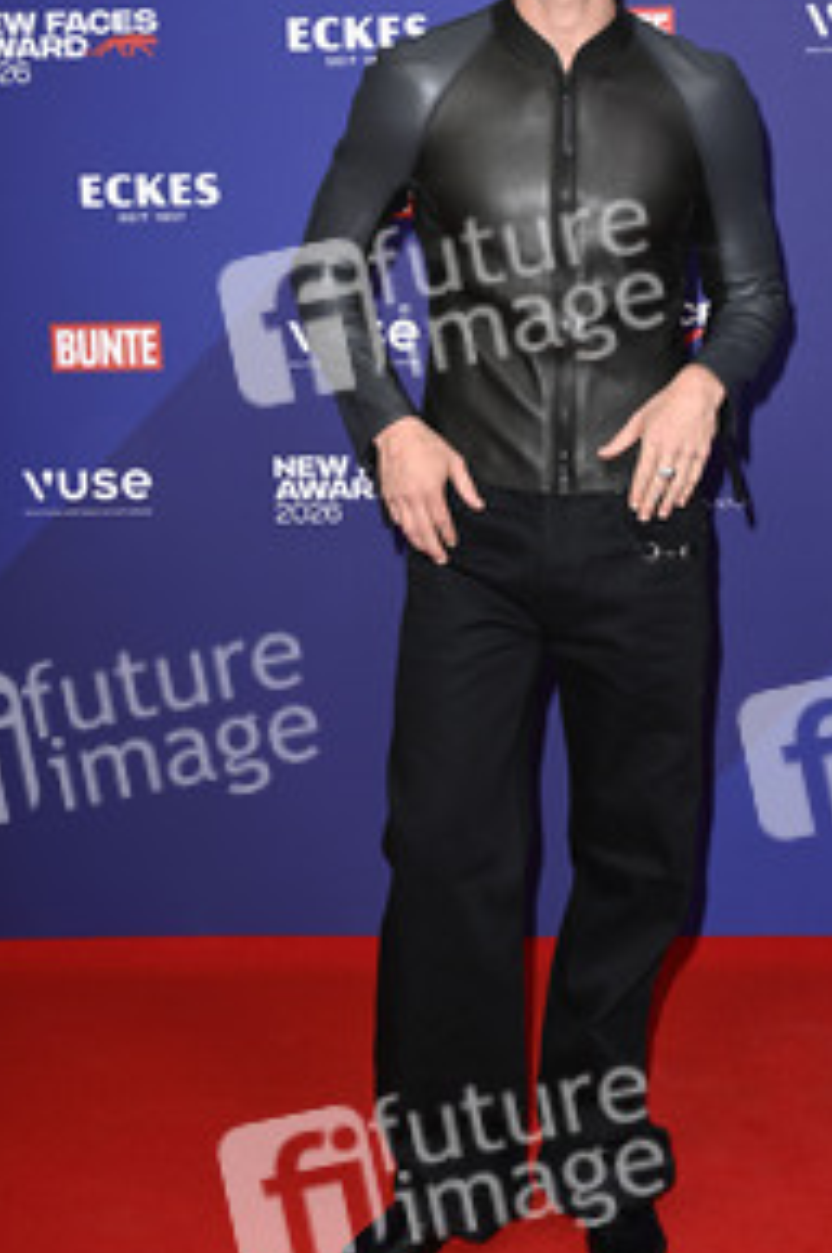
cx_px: 568
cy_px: 520
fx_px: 2120
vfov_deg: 32.8
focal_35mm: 61
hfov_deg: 22.1
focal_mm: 44
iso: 400
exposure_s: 1/250
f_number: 5.6
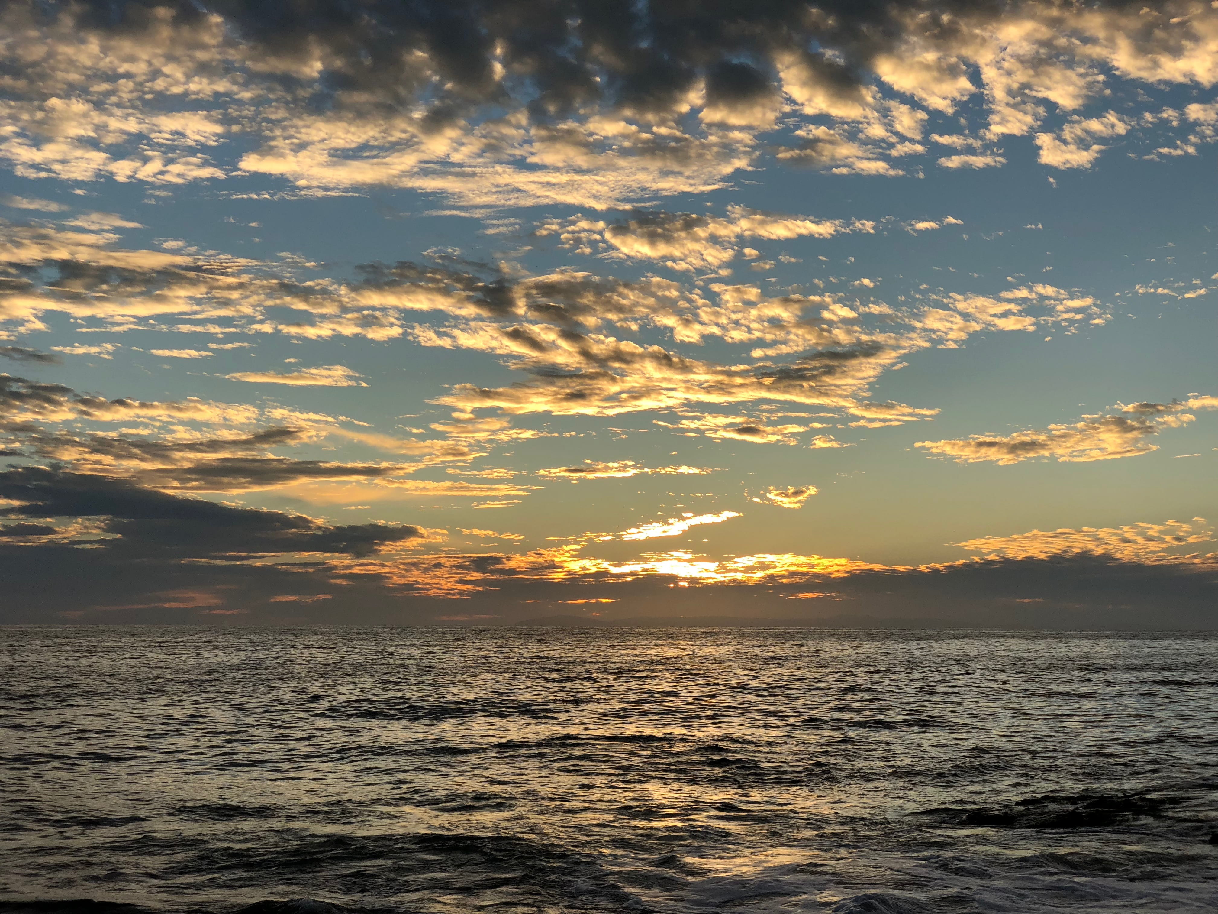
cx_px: 609
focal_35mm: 52
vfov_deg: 28.0
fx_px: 1830
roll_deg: +0.3
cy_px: 457
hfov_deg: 36.8
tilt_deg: +4.9
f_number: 2.4
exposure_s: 1/857
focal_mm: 6
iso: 16
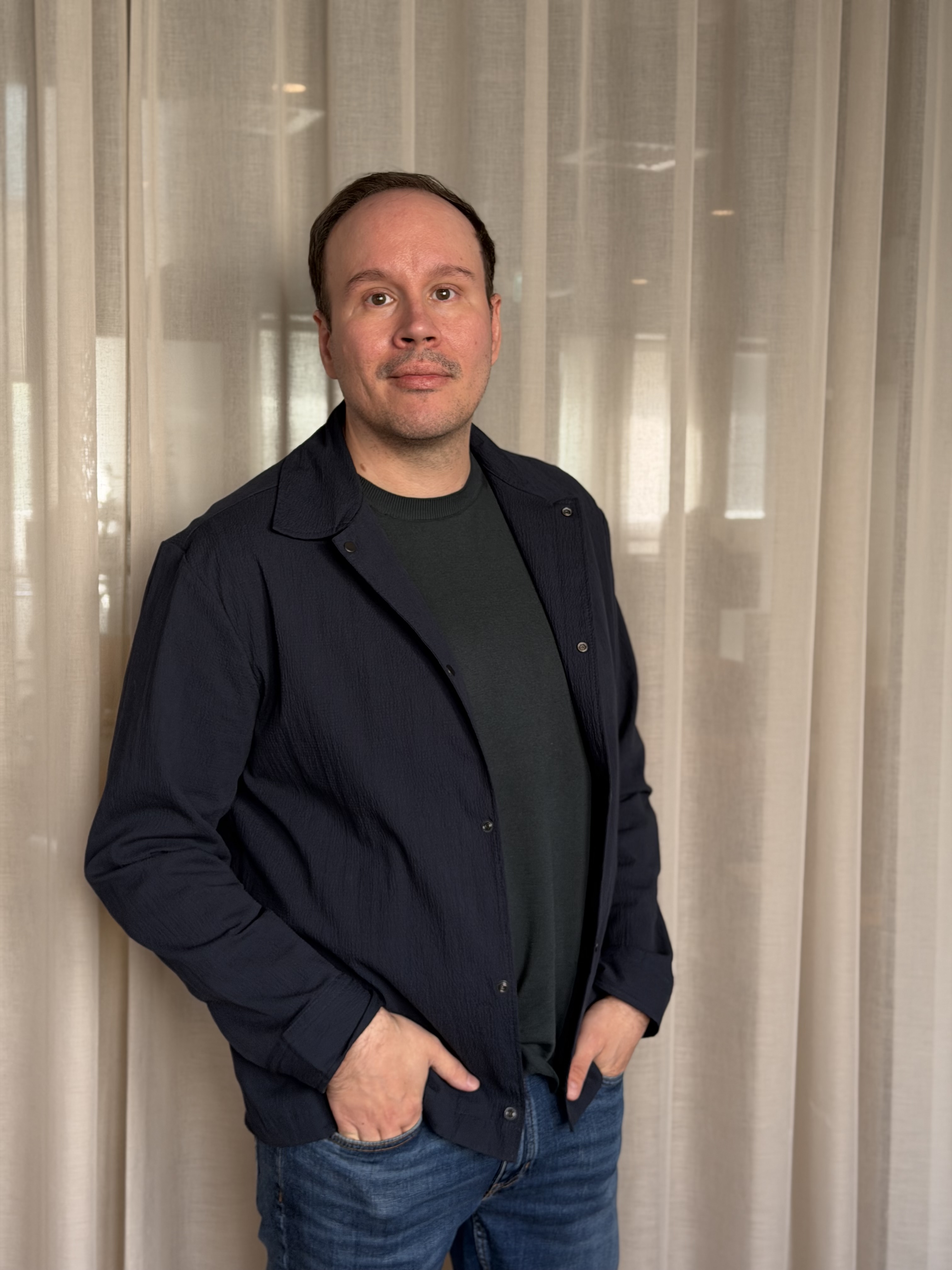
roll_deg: -1.4
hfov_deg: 30.3
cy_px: 635
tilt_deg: -4.1
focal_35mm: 48
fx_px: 1760
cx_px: 476
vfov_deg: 39.7
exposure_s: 1/121
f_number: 1.78
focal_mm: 6.76
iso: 64
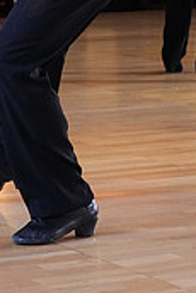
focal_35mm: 192
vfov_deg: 10.5
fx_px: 1565
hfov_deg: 7.1
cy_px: -97
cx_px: -79
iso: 5000
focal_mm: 57
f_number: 6.3
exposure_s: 1/200
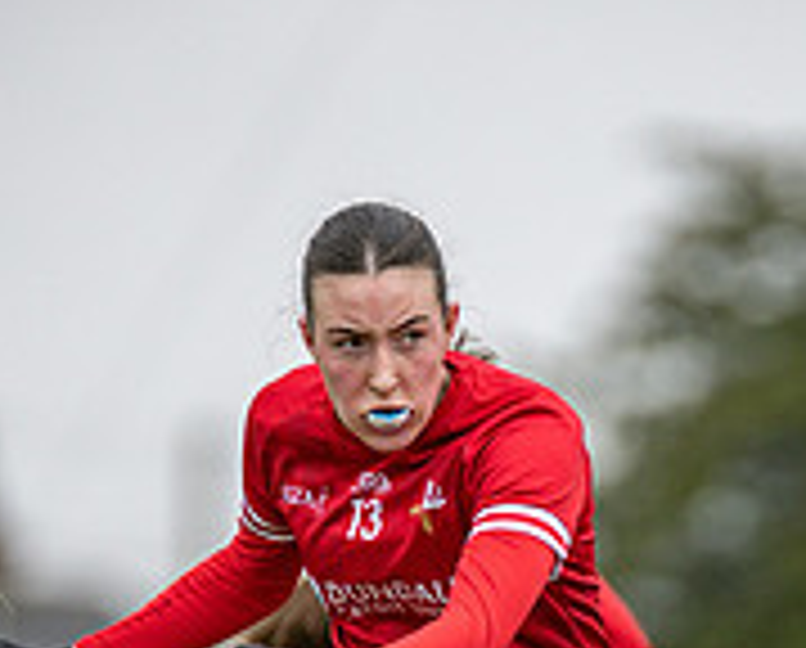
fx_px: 21755
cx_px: 612
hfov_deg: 2.1
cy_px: 853
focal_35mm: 910
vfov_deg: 1.7
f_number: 2.8
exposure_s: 1/1000
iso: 320
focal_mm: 300
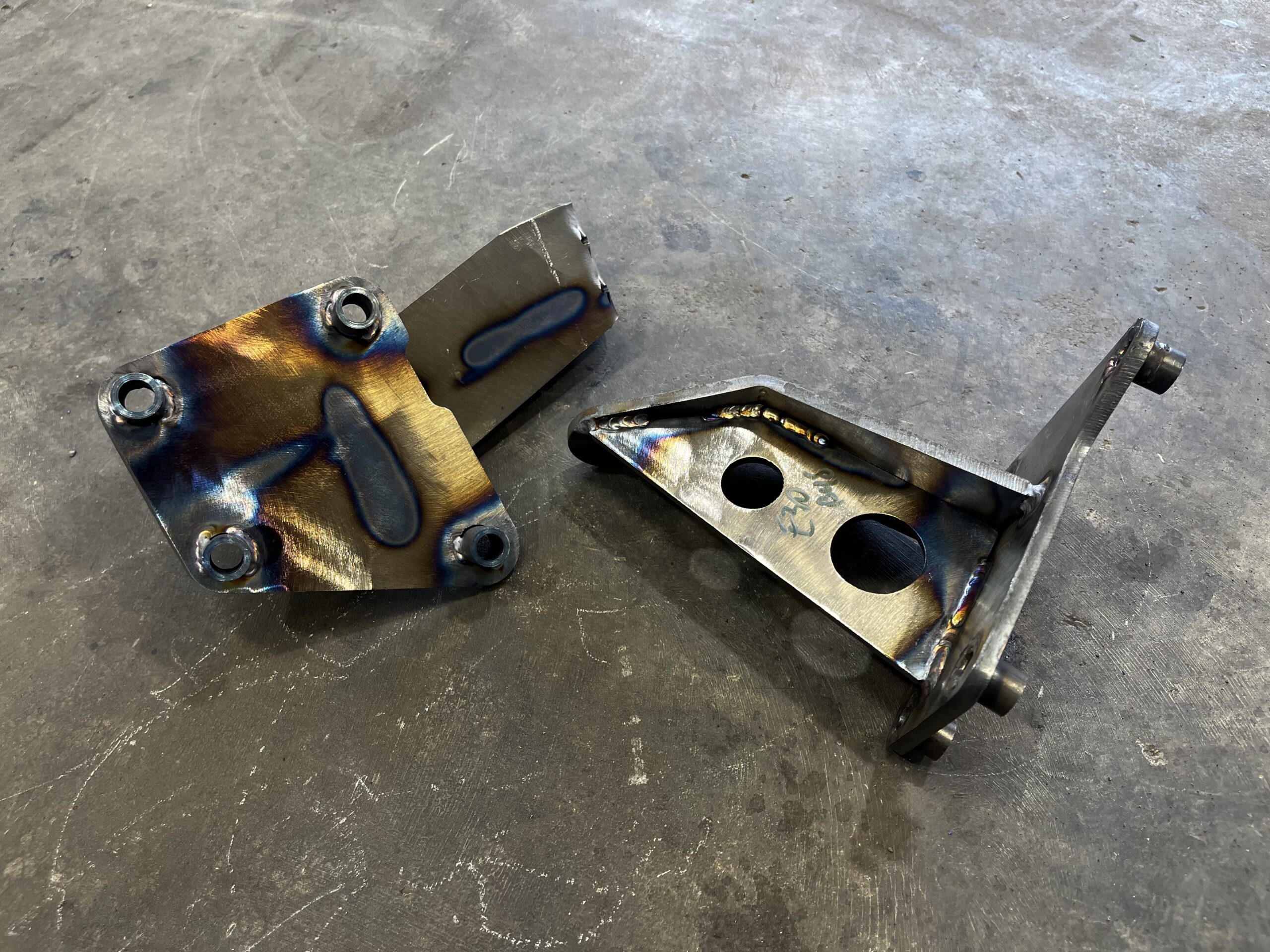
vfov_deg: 53.1
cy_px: 476
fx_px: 954
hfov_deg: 67.3
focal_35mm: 26
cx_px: 635
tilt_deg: -52.4
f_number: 1.6
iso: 80
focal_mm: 5.1
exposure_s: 1/120
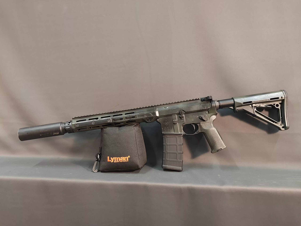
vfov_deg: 51.4
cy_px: 113
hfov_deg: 65.3
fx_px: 235
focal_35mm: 27
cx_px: 150
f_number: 1.8
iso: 400
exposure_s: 1/33.3
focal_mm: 4
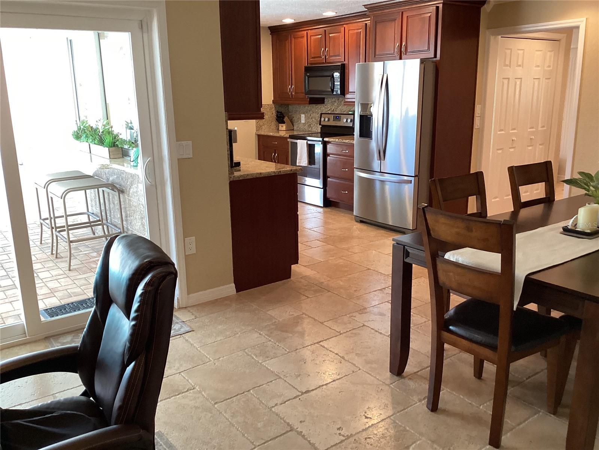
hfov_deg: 58.4
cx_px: 300
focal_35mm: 31
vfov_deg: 45.4
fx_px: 536
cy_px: 225
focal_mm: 3.3
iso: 160
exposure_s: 1/60
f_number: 2.4
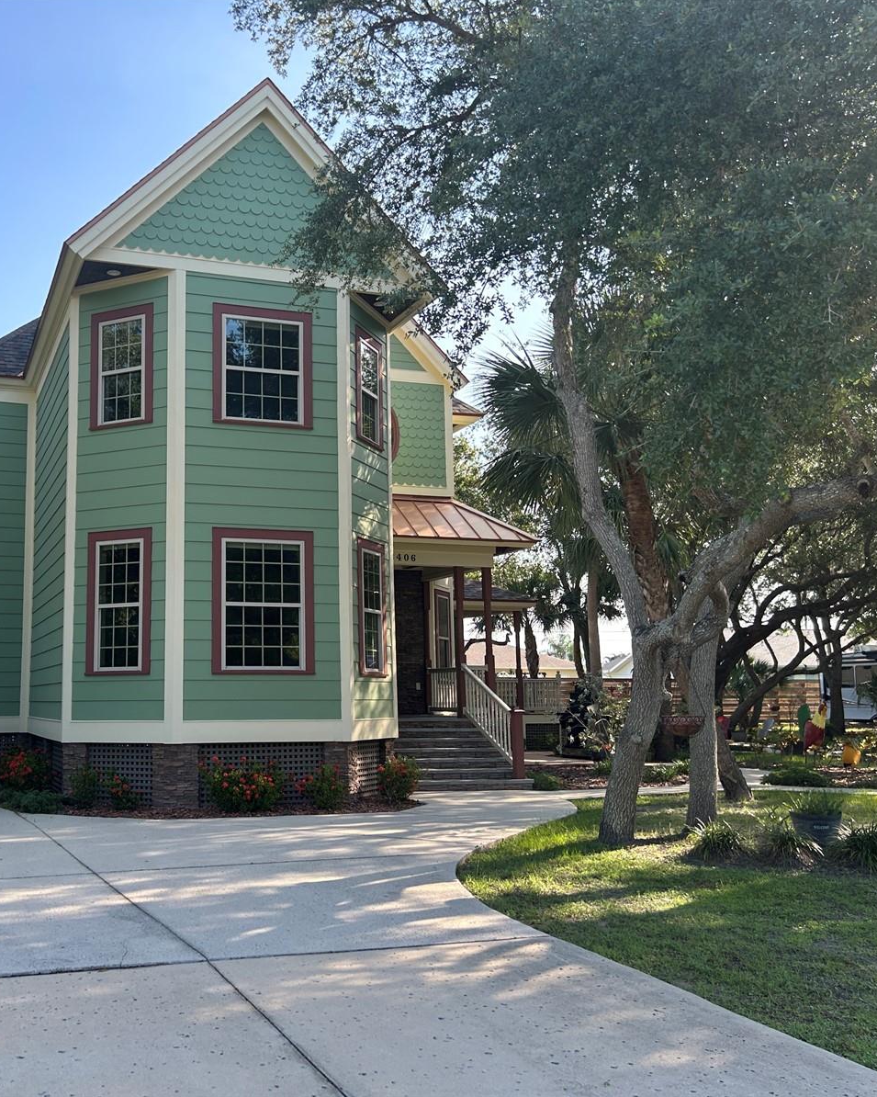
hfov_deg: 42.6
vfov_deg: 52.8
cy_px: 548
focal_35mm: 34
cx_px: 269
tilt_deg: +8.8
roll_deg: -0.2
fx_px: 1103
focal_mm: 5.7
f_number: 1.5
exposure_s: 1/827
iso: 50
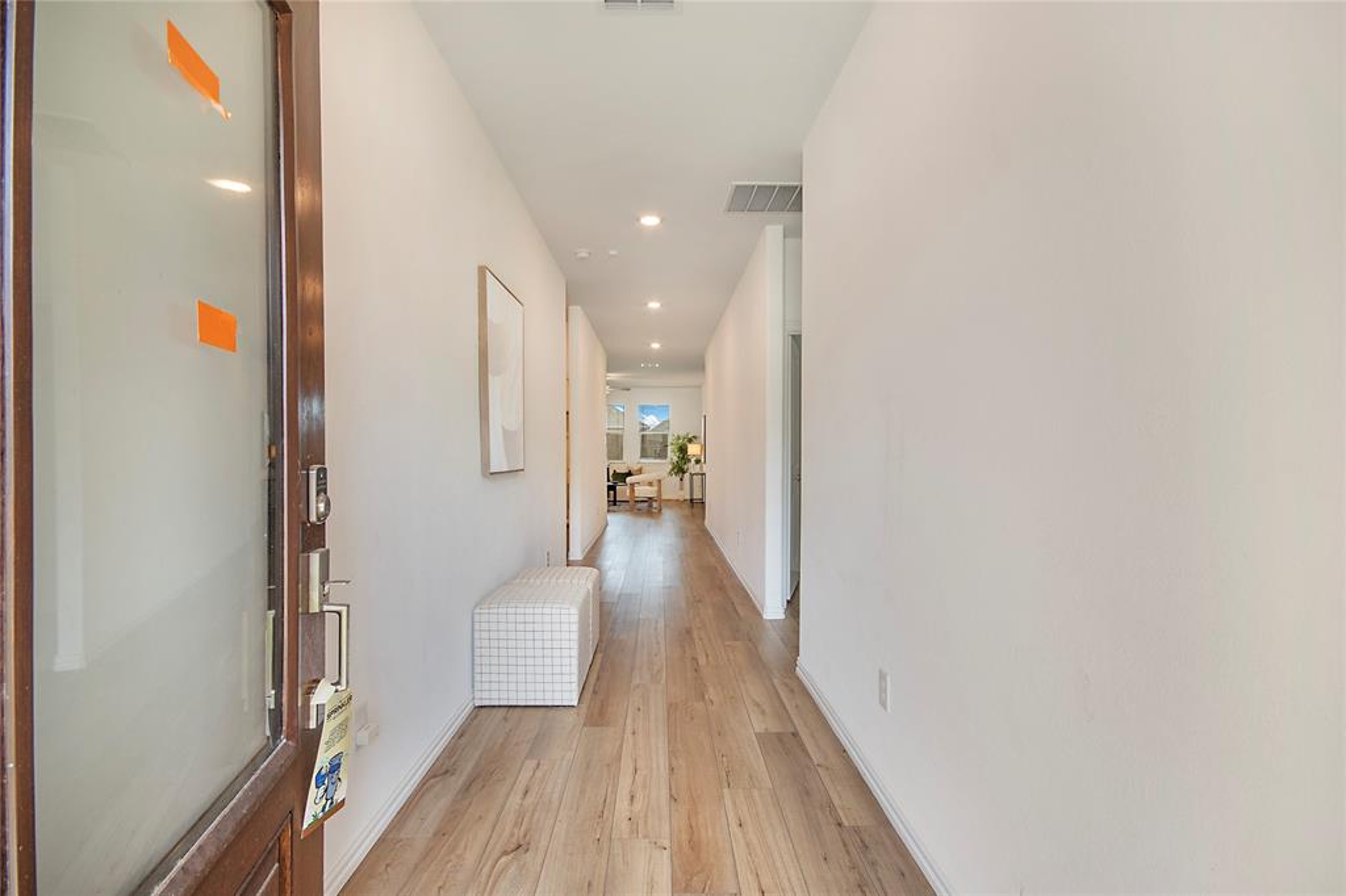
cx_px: 673
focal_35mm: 15
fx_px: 561
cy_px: 448
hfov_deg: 100.4
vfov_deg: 77.3
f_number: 8
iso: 100
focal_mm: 10
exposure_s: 1/25
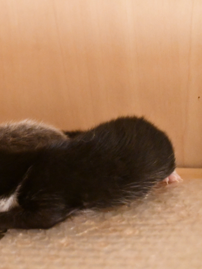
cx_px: 1
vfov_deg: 16.6
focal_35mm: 119
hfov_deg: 12.3
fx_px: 926
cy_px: 134
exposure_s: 1/40
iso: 12800
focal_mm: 55
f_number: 5.6
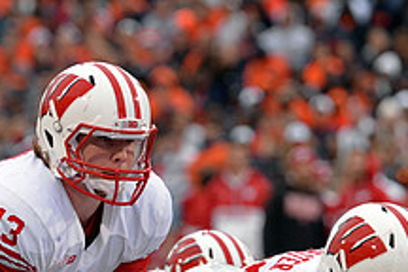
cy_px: 101
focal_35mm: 751
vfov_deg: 1.8
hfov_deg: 2.7
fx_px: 8511
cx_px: 266
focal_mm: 280
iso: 2500
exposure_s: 1/1000
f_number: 6.3
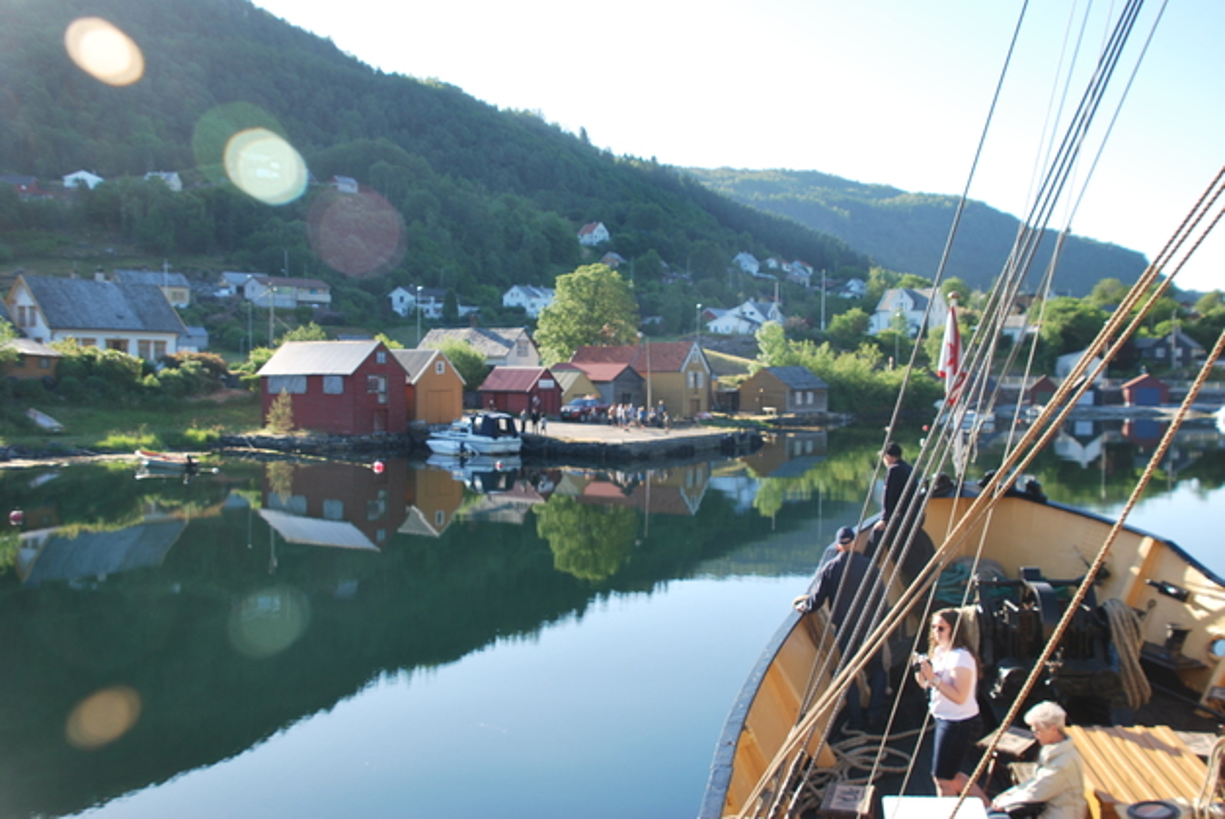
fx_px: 1226
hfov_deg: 53.1
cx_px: 612
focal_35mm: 36
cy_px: 410
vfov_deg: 36.9
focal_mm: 24
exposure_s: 1/125
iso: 100
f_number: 5.6
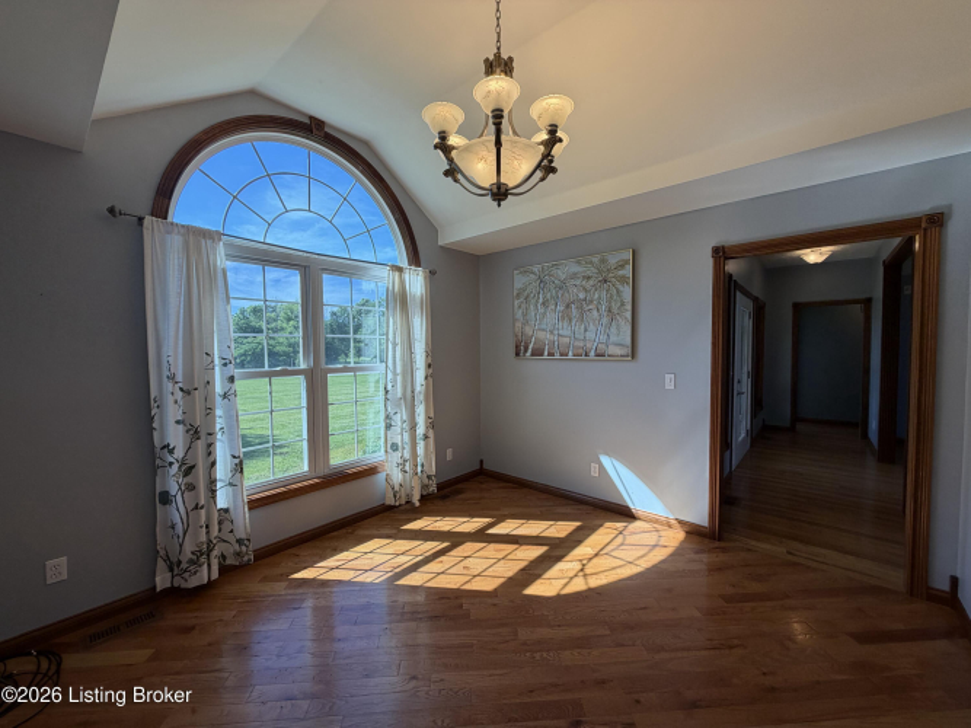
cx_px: 486
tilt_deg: -2.5
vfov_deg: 85.7
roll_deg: +0.3
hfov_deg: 102.1
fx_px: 393
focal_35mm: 14
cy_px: 364
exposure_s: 1/221
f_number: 2.2
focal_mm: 2.22
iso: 40
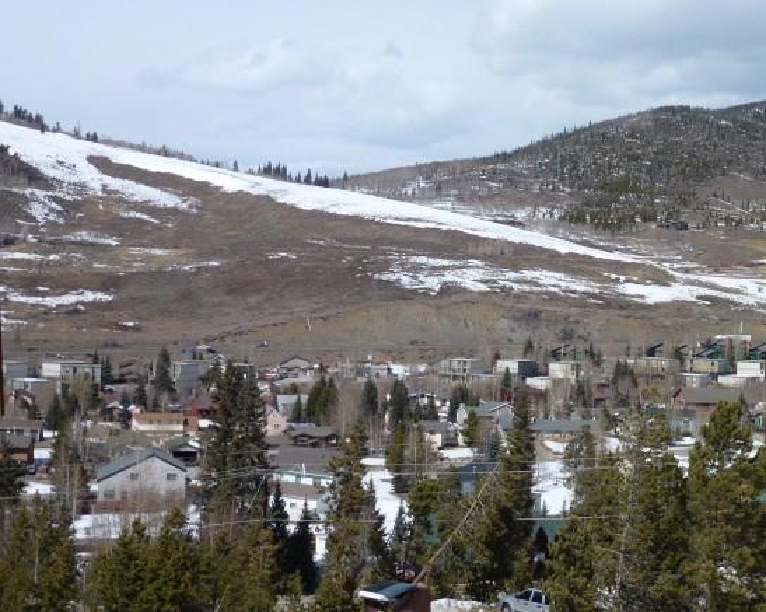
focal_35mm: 56
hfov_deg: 33.6
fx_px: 1269
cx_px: 416
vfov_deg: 27.1
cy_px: 311
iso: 100
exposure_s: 1/1300
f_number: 4.1
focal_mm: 8.7
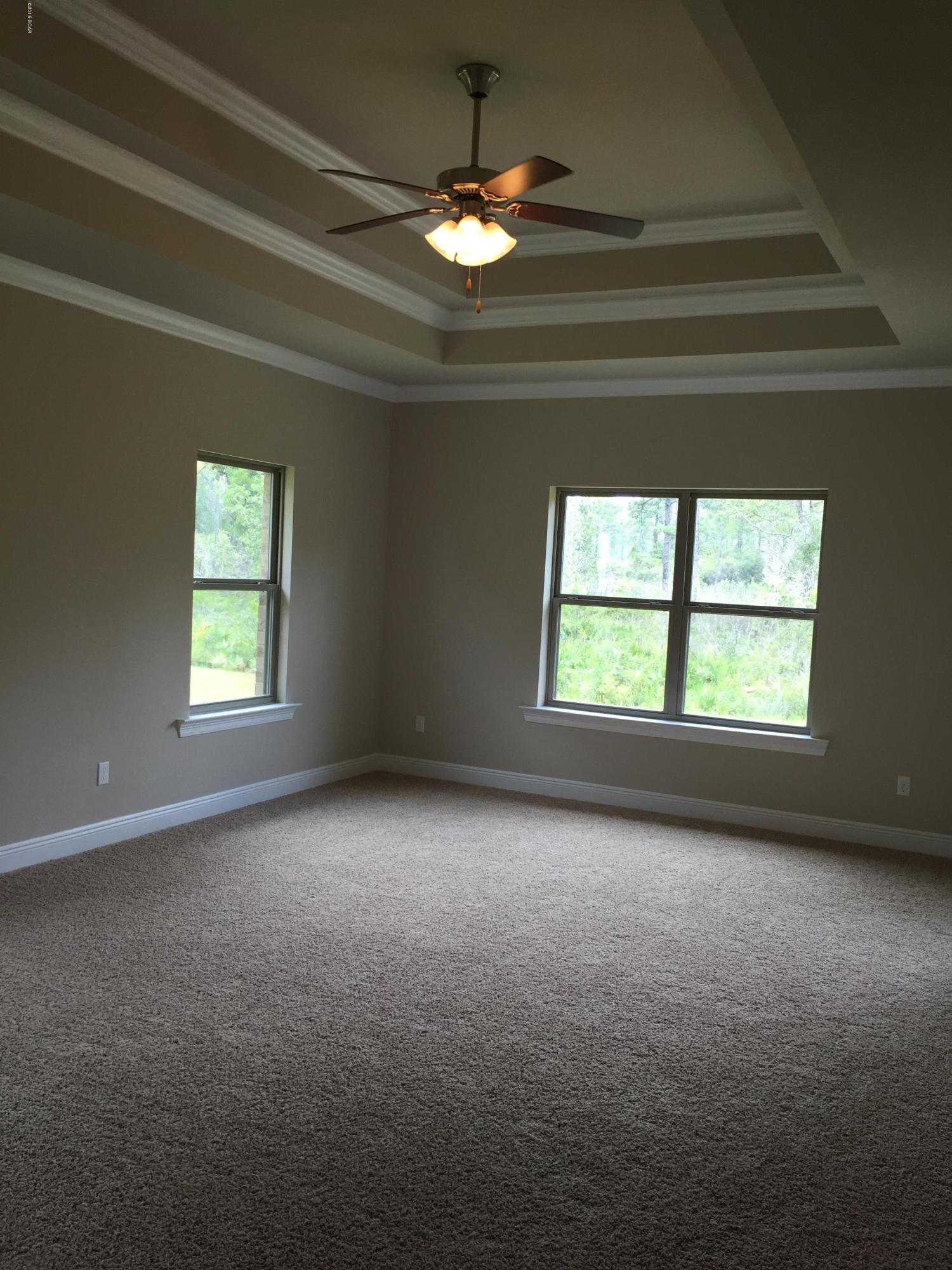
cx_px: 476
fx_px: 1063
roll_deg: -3.6
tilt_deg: -3.4
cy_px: 635
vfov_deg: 61.7
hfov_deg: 48.2
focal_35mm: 29
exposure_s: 1/120
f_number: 2.2
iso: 50
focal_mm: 4.15
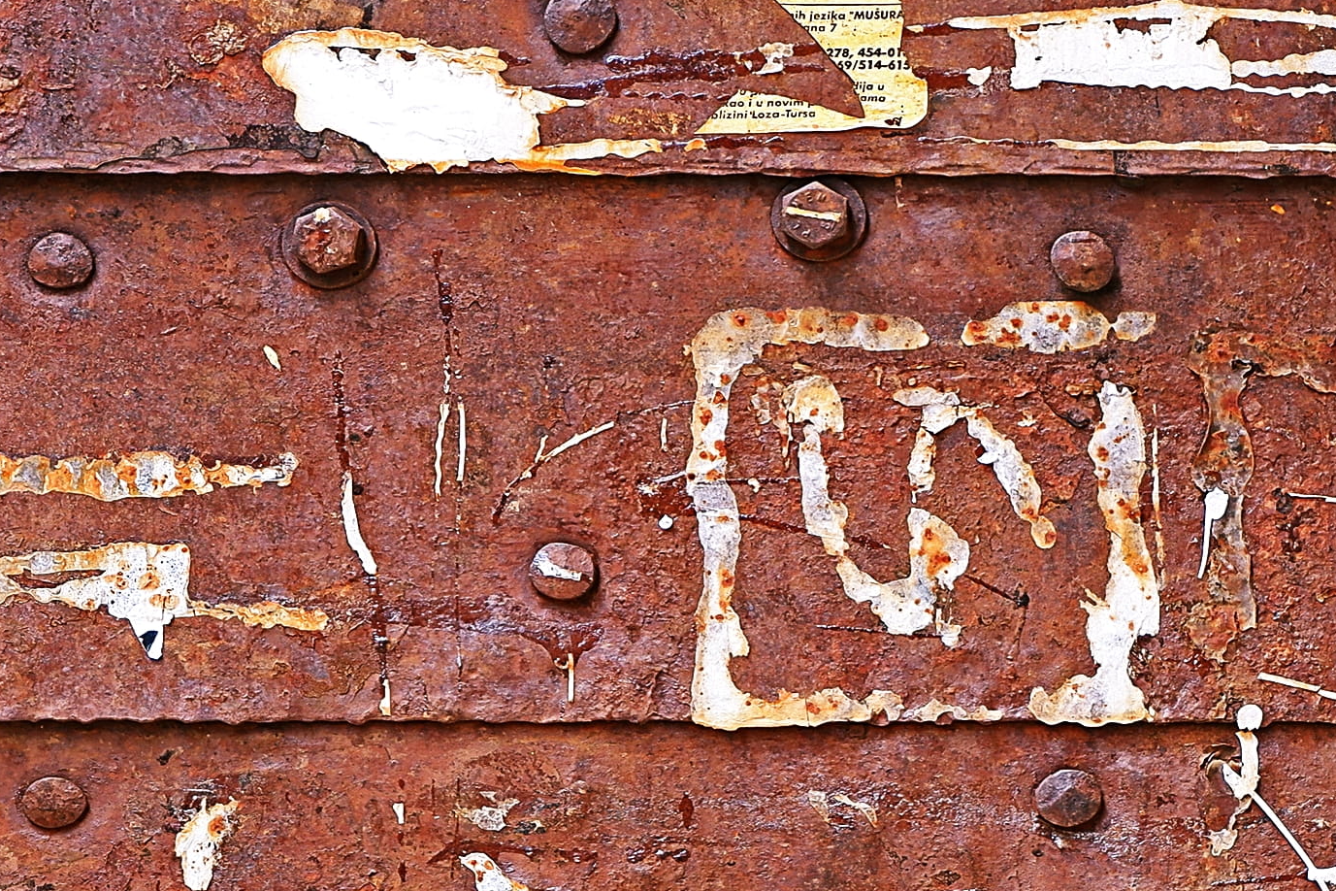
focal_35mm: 122
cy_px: 913
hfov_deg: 16.7
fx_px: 4527
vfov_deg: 11.1
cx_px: 1051
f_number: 5
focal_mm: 32.5
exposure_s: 1/100
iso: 200
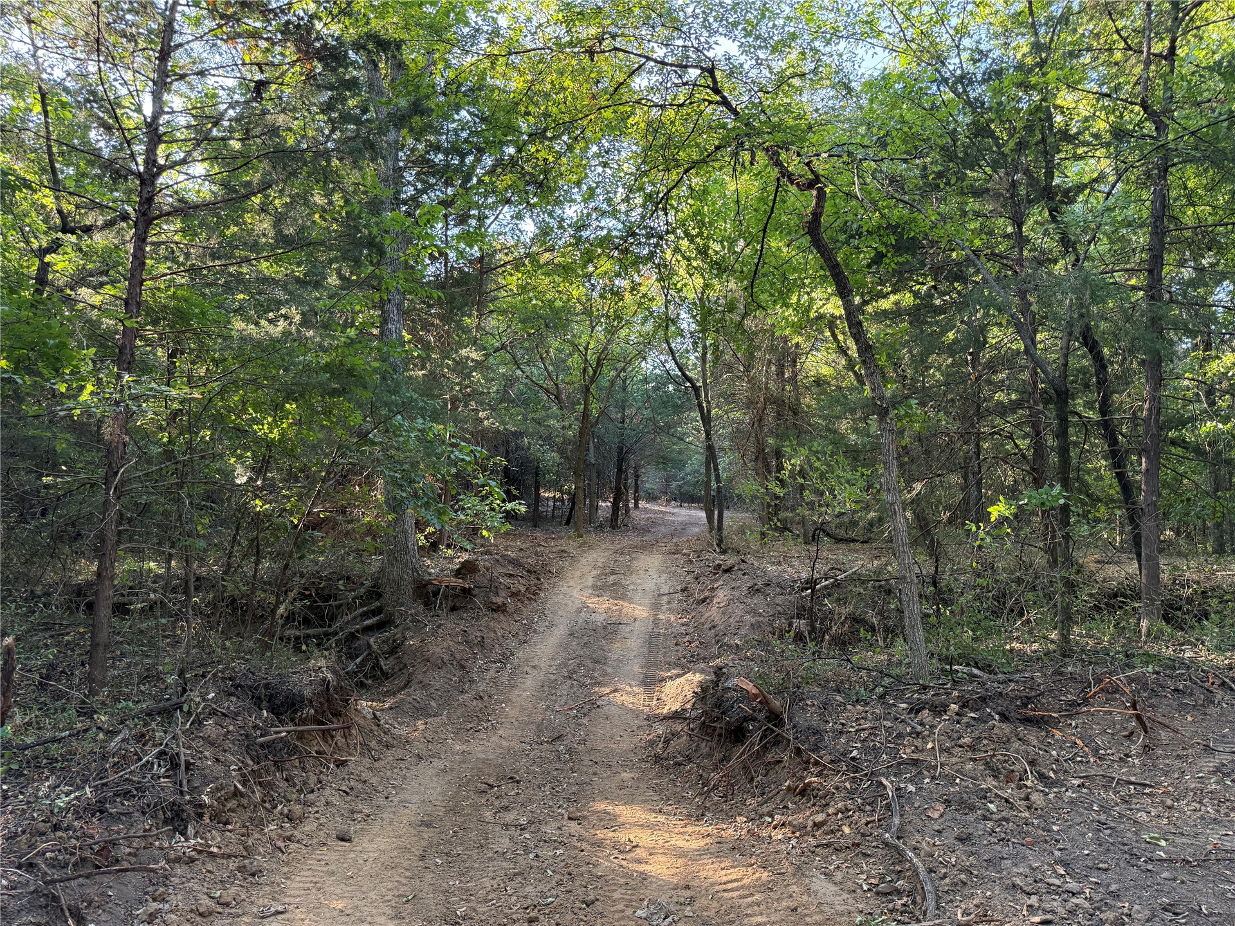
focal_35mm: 24
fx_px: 856
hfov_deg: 71.6
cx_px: 618
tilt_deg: +1.5
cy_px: 463
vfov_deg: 56.8
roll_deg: +0.6
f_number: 1.78
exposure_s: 1/152
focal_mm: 6.76
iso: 200
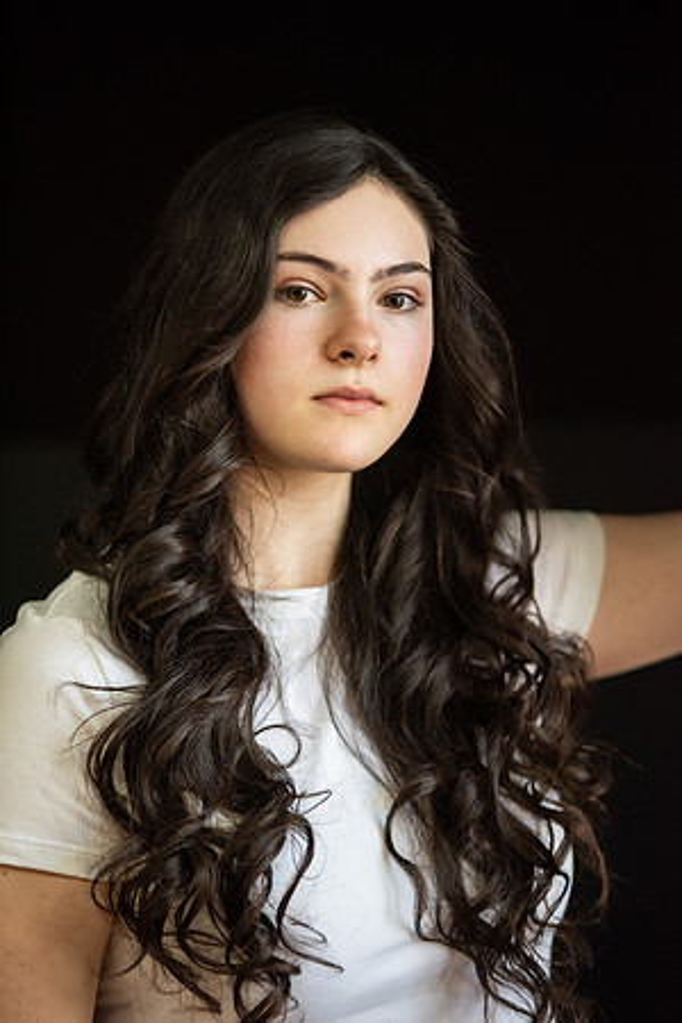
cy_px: 512
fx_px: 3978
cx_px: 341
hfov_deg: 9.8
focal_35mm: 140
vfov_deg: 14.7
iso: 2000
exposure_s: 1/200
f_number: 2.8
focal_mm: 140
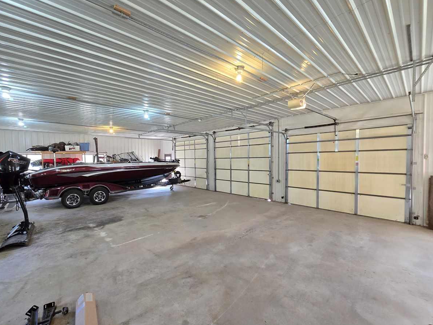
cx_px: 201
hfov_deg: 101.9
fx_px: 175
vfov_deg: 85.6
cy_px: 167
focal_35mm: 14
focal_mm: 2.2
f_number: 2.2
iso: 500
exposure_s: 1/60
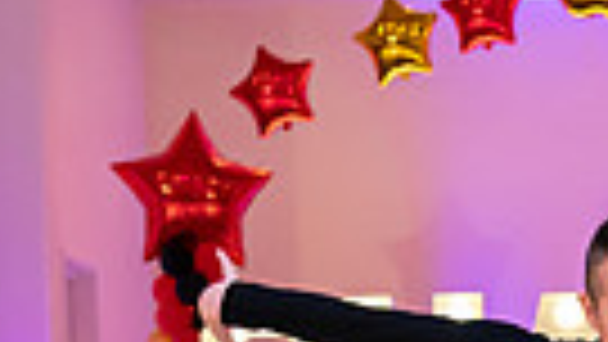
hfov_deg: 10.7
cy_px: 843
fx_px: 3177
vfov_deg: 5.9
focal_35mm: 197
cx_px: 801
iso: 3200
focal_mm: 35
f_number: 2.8
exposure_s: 1/500
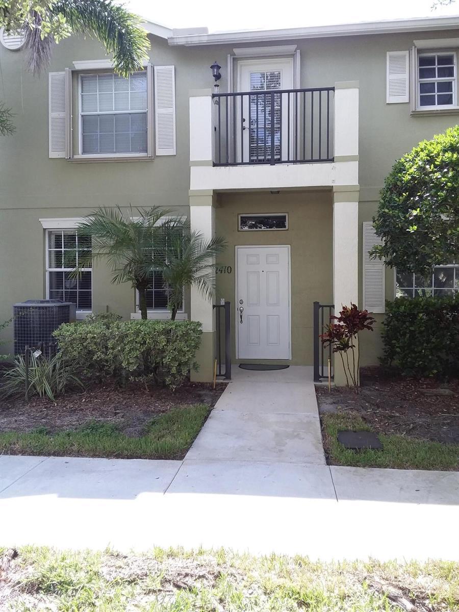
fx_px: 495
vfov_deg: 63.4
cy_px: 306
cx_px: 230
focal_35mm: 28
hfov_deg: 49.7
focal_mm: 2.91
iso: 40
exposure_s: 1/424
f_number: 1.9
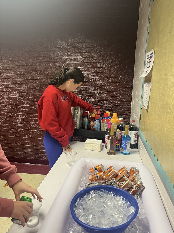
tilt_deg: -13.0
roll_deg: -2.3
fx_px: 174
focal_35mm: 26
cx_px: 87
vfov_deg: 67.3
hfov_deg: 53.1
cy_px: 116
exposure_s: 1/60
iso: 160
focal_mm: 5.1
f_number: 1.6
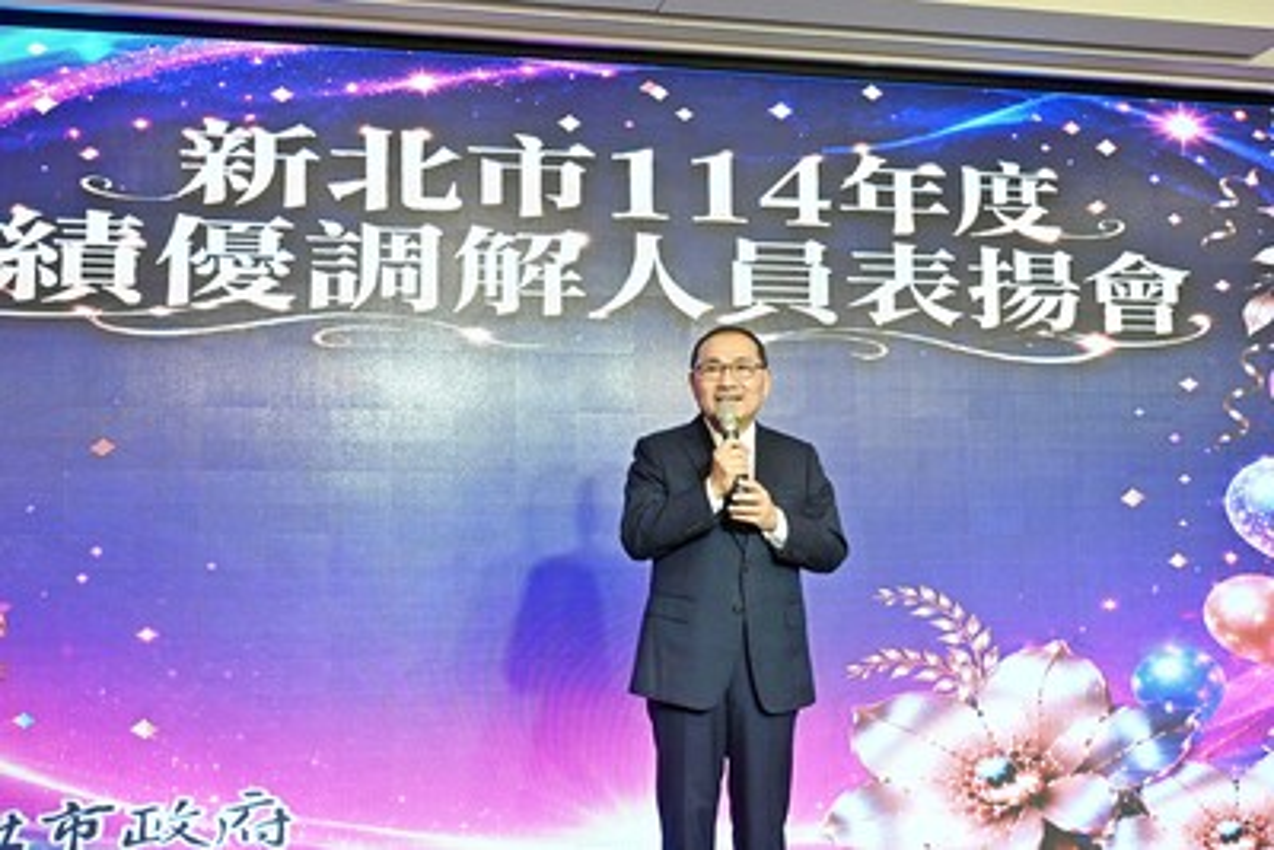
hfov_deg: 44.5
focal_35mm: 44
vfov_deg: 30.5
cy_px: 425
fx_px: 1558
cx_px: 637
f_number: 4.5
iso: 2500
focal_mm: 44
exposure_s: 1/125
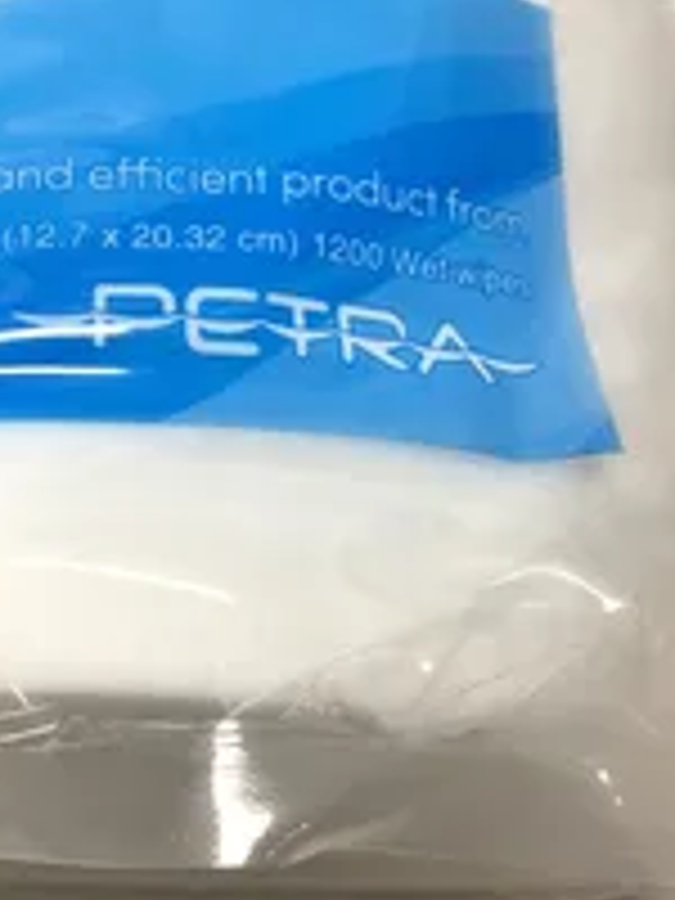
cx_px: 198
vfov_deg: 31.2
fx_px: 1612
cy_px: 392
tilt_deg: -64.0
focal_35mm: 62
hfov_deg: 23.5
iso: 25
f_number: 2.4
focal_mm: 3.3
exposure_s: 1/186
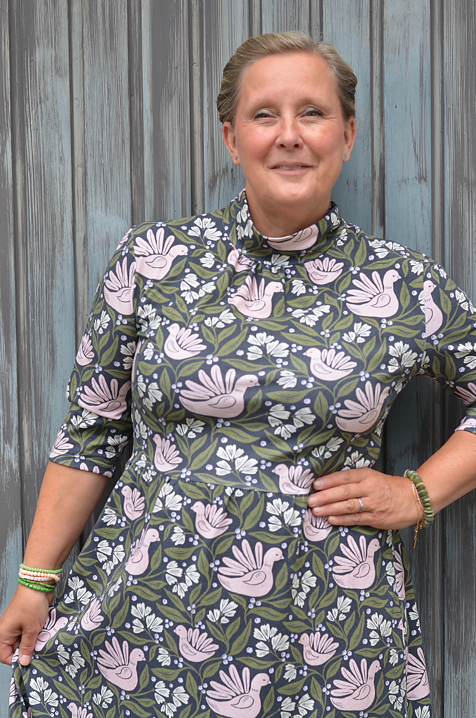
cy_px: 359
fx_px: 1494
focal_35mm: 75
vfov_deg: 27.0
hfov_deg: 18.1
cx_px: 238
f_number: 5.6
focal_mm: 50
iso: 280
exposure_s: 1/125
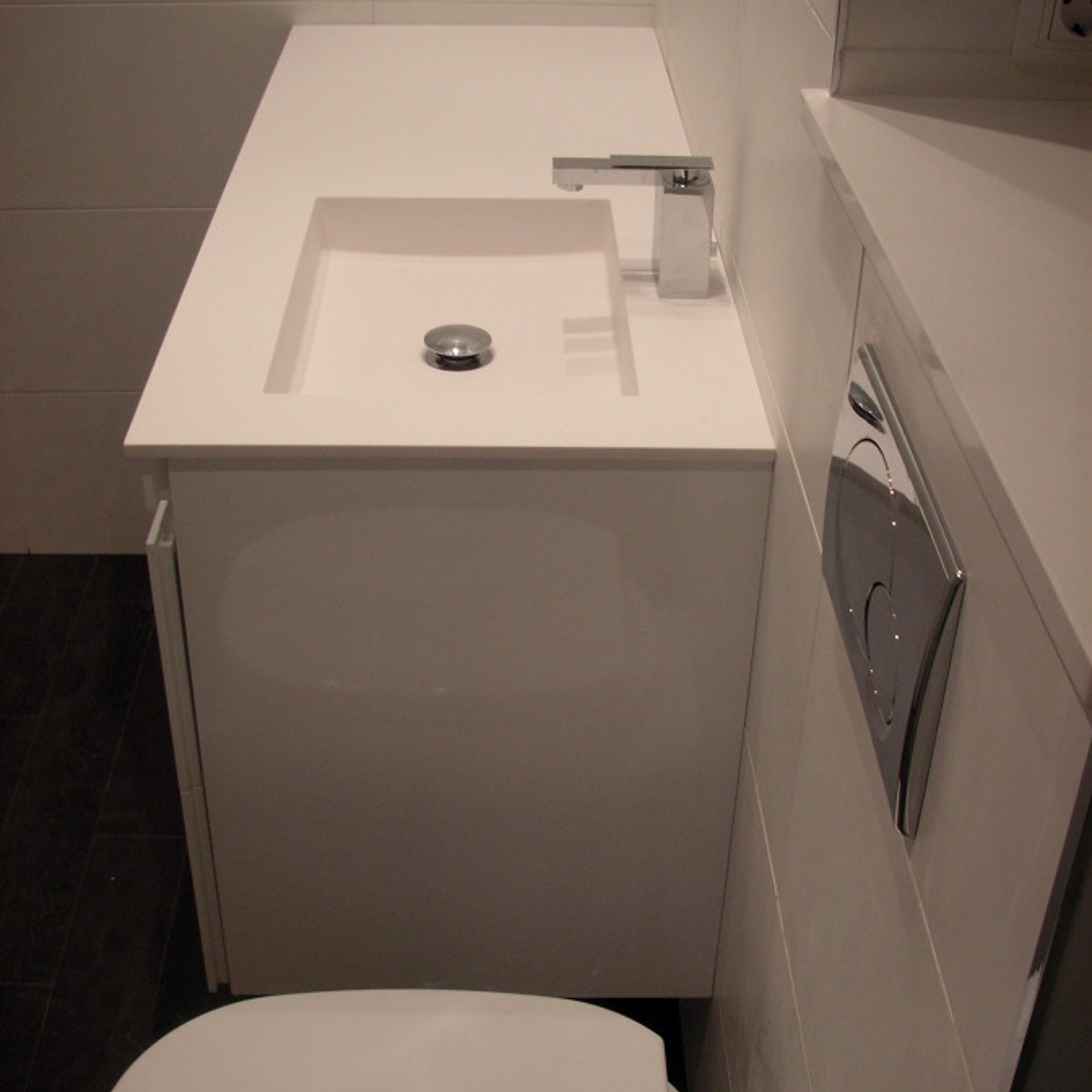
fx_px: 1606
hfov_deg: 37.6
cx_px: 547
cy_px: 629
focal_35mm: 45
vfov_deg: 37.5
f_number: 3.3
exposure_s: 1/45
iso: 100
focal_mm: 6.3
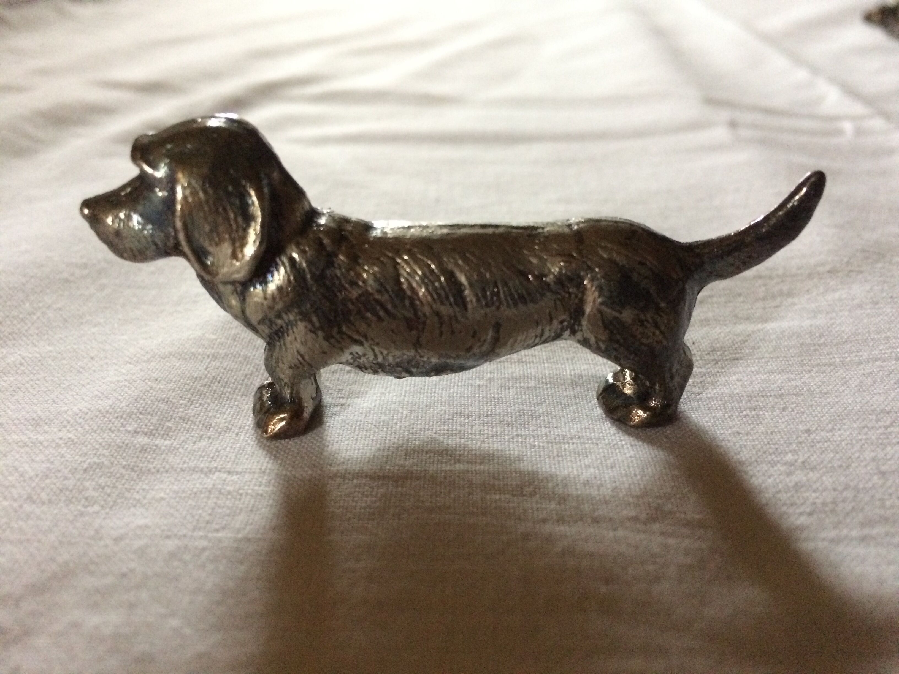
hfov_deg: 61.7
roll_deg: -0.2
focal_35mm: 29
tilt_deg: -29.7
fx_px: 753
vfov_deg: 48.2
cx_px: 450
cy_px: 337
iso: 400
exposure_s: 1/17
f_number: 2.2
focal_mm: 4.15
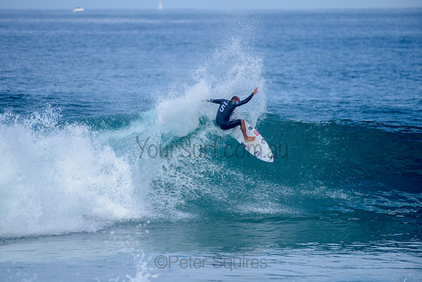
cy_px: 132
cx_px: 197
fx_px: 6396
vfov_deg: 2.5
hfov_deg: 3.8
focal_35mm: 546
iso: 250
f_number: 5.6
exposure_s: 1/2000
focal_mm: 500
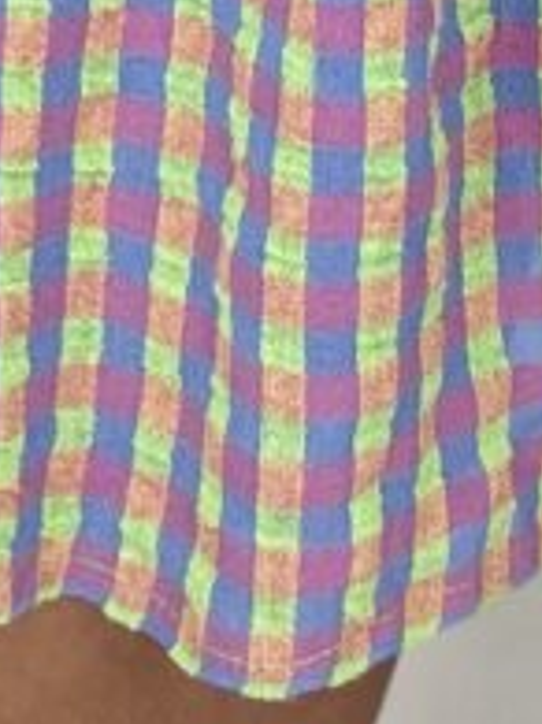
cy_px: -1079
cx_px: 555
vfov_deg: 10.2
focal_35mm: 165
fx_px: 3448
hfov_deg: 8.9
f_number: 1.9
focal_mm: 2.69
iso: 32
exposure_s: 1/100
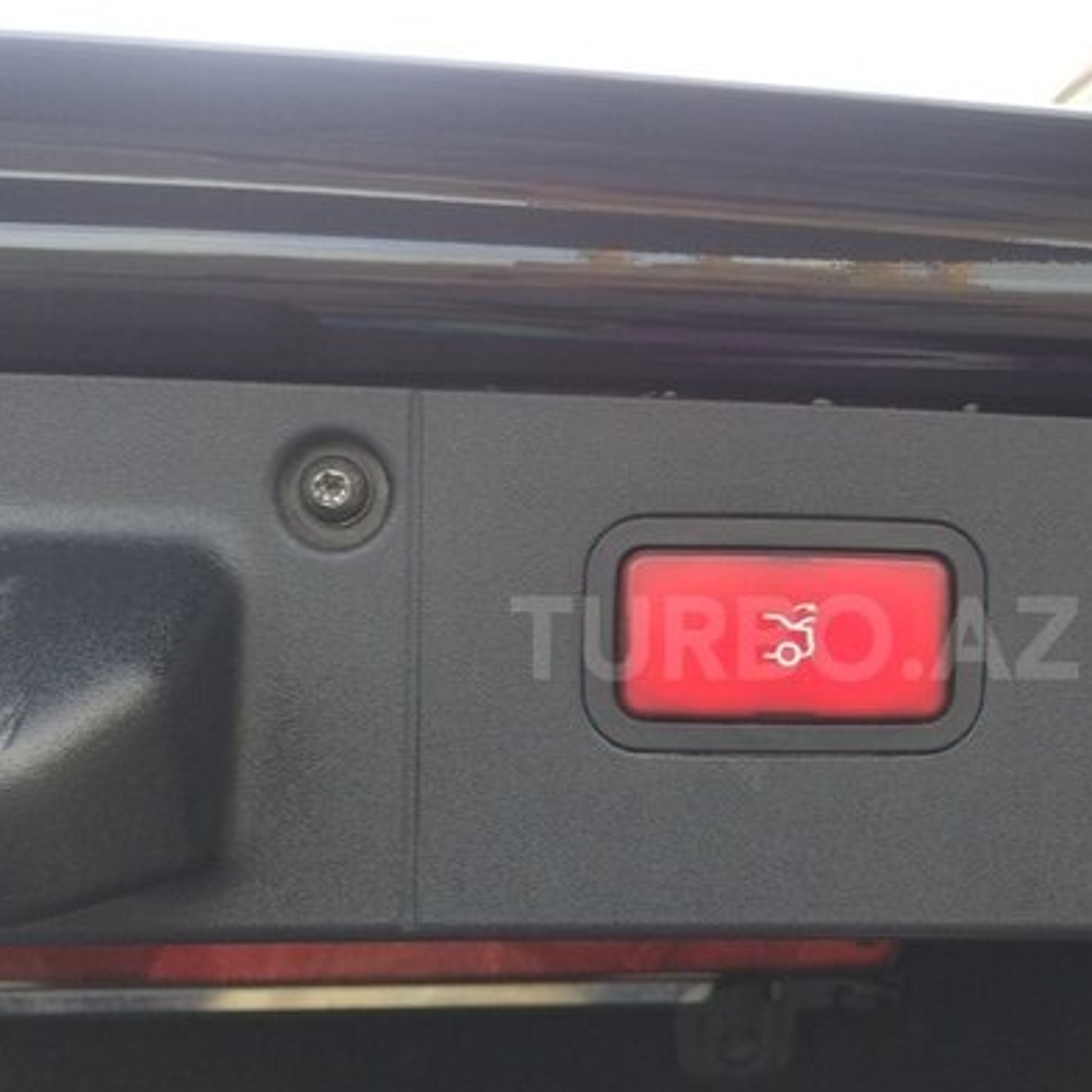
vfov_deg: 39.1
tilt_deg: +6.9
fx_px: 1535
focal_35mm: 43
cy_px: 638
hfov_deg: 38.3
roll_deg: -0.1
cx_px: 795
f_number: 2.2
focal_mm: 4.15
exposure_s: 1/50
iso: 40
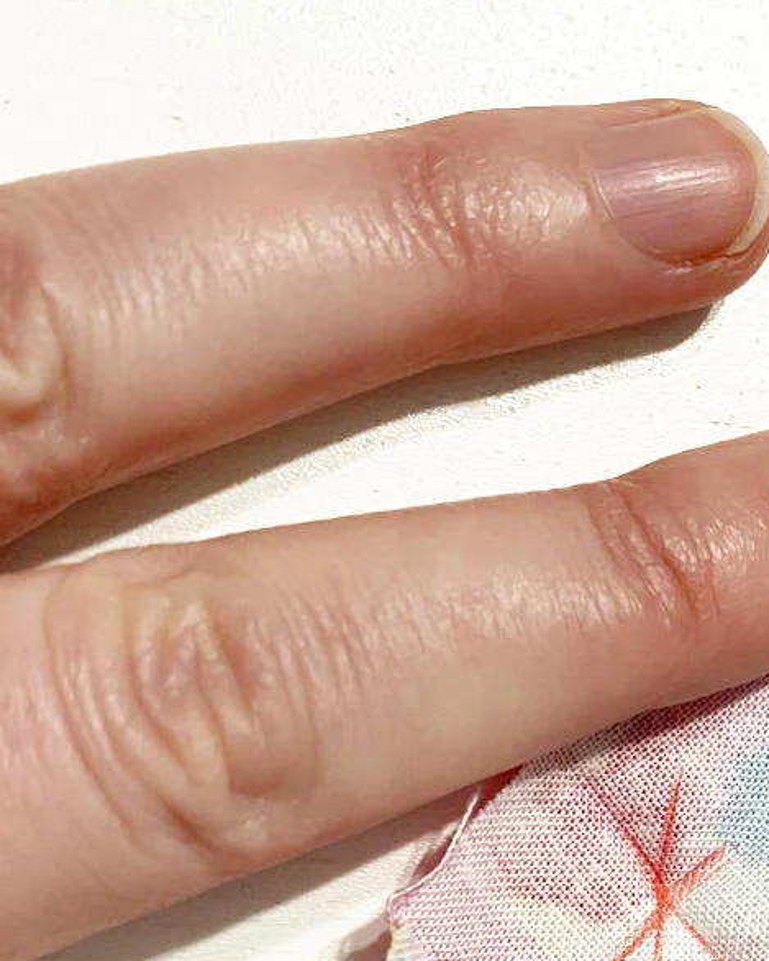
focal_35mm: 65
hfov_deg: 22.4
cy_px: 906
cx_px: 810
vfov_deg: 27.8
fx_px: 1849
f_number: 1.8
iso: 100
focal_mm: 4.2
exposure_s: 1/50
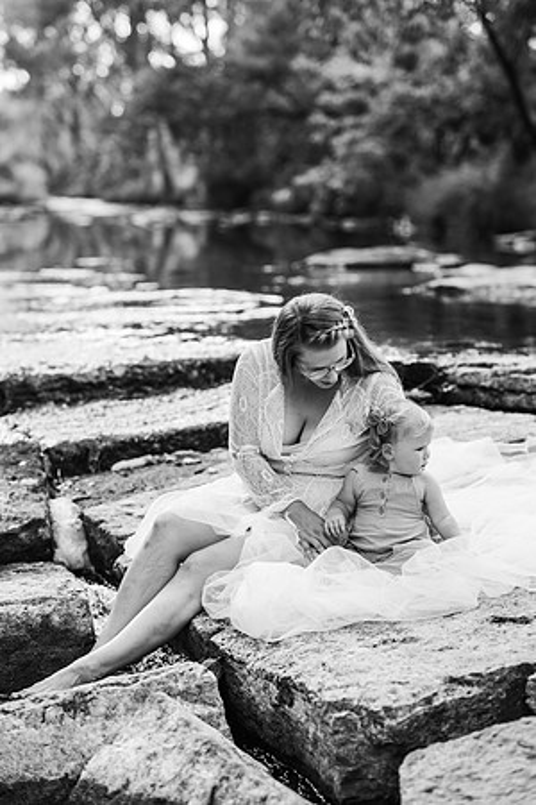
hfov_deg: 16.1
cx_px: 268
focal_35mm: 85
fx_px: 1898
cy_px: 402
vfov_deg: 23.9
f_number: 2.8
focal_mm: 85
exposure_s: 1/800
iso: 500
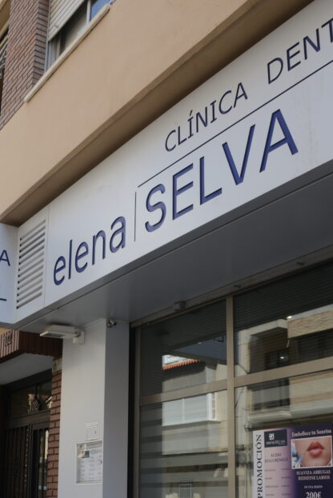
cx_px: 159
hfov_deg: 29.3
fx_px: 637
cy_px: 345
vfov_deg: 42.0
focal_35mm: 46
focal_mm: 28
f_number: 14
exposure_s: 1/80
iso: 400
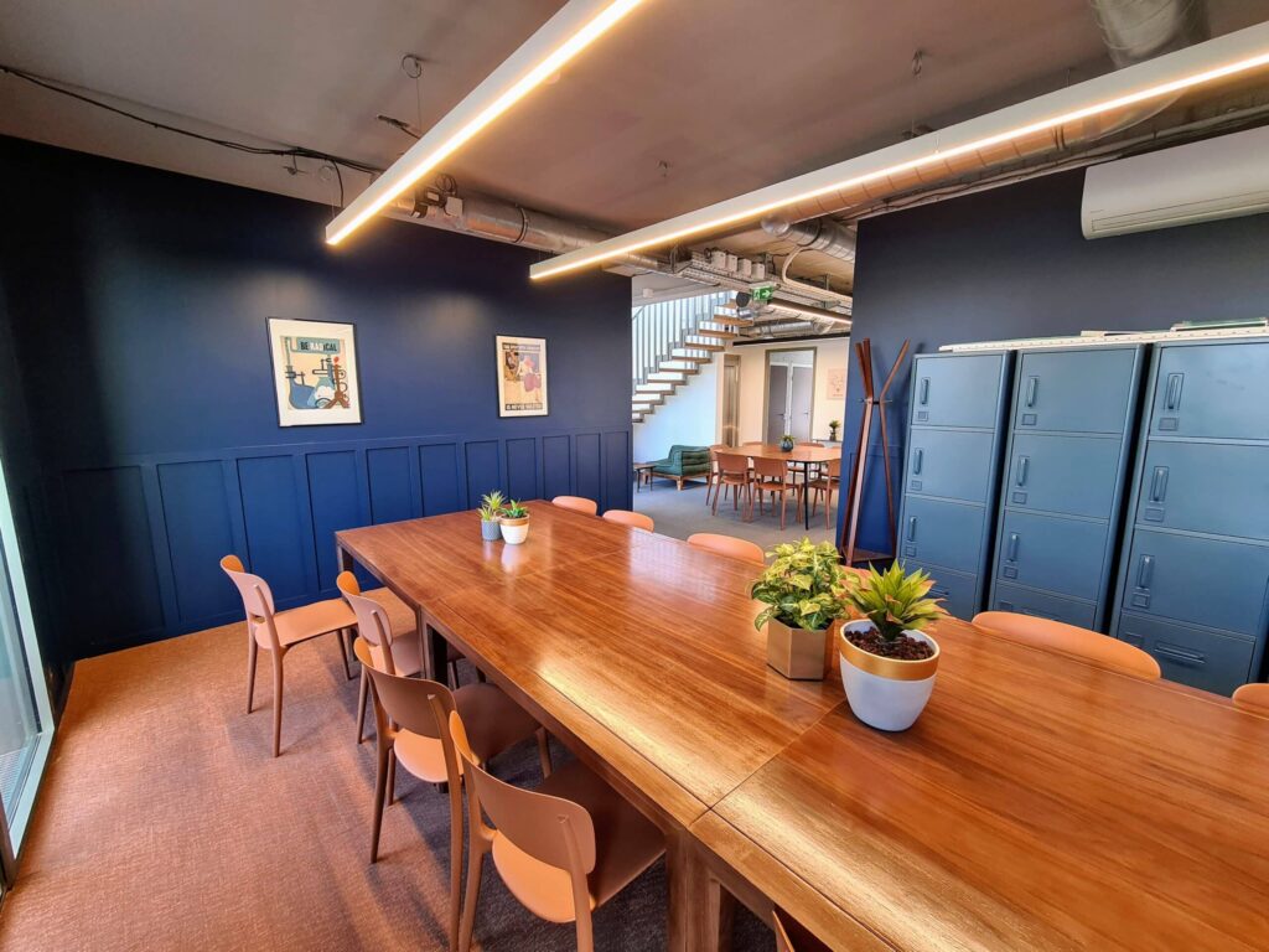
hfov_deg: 106.2
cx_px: 634
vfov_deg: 89.9
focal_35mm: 13
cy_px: 476
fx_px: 477
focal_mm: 2.2
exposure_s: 1/50
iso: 200
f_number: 2.2
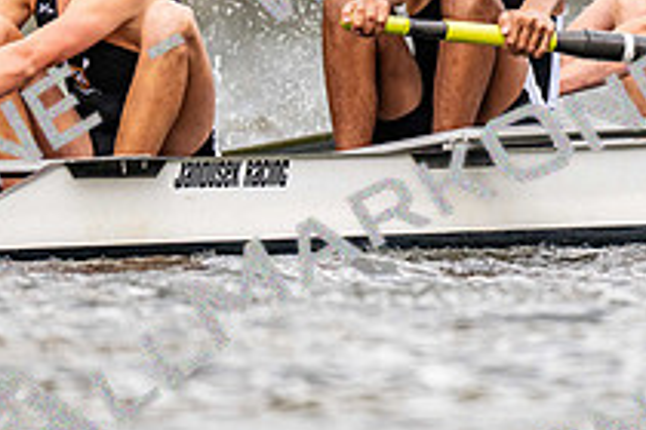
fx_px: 29750
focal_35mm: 1658
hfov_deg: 1.2
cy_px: 31
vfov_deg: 0.8
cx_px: 612
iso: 1000
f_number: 4
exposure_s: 1/2500
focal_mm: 600
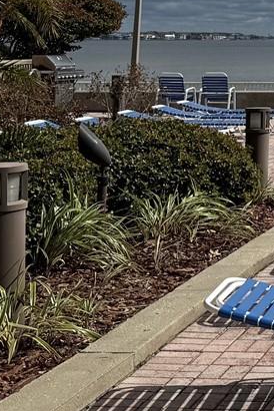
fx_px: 1109
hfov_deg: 12.4
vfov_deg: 20.4
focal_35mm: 97
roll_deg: -0.3
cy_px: -2
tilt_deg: +2.3
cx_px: 552
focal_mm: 6.76
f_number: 1.78
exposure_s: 1/14286
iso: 80
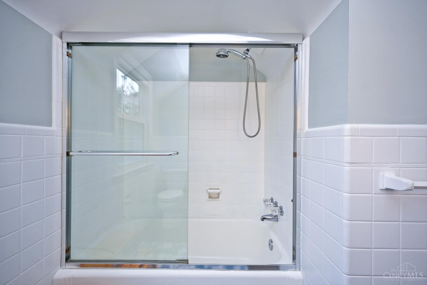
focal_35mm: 14
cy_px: 142
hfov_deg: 104.3
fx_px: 166
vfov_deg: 81.2
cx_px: 214
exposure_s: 1/60
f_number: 4
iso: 280
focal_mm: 14
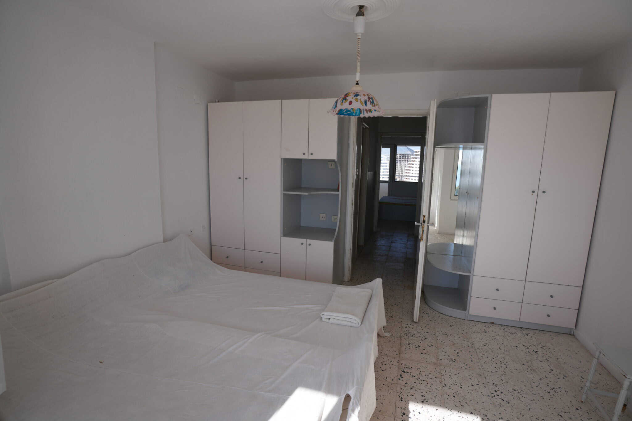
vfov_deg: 70.4
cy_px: 210
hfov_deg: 93.3
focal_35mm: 17
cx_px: 316
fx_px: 298
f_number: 5
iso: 100
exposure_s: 1/250
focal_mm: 17
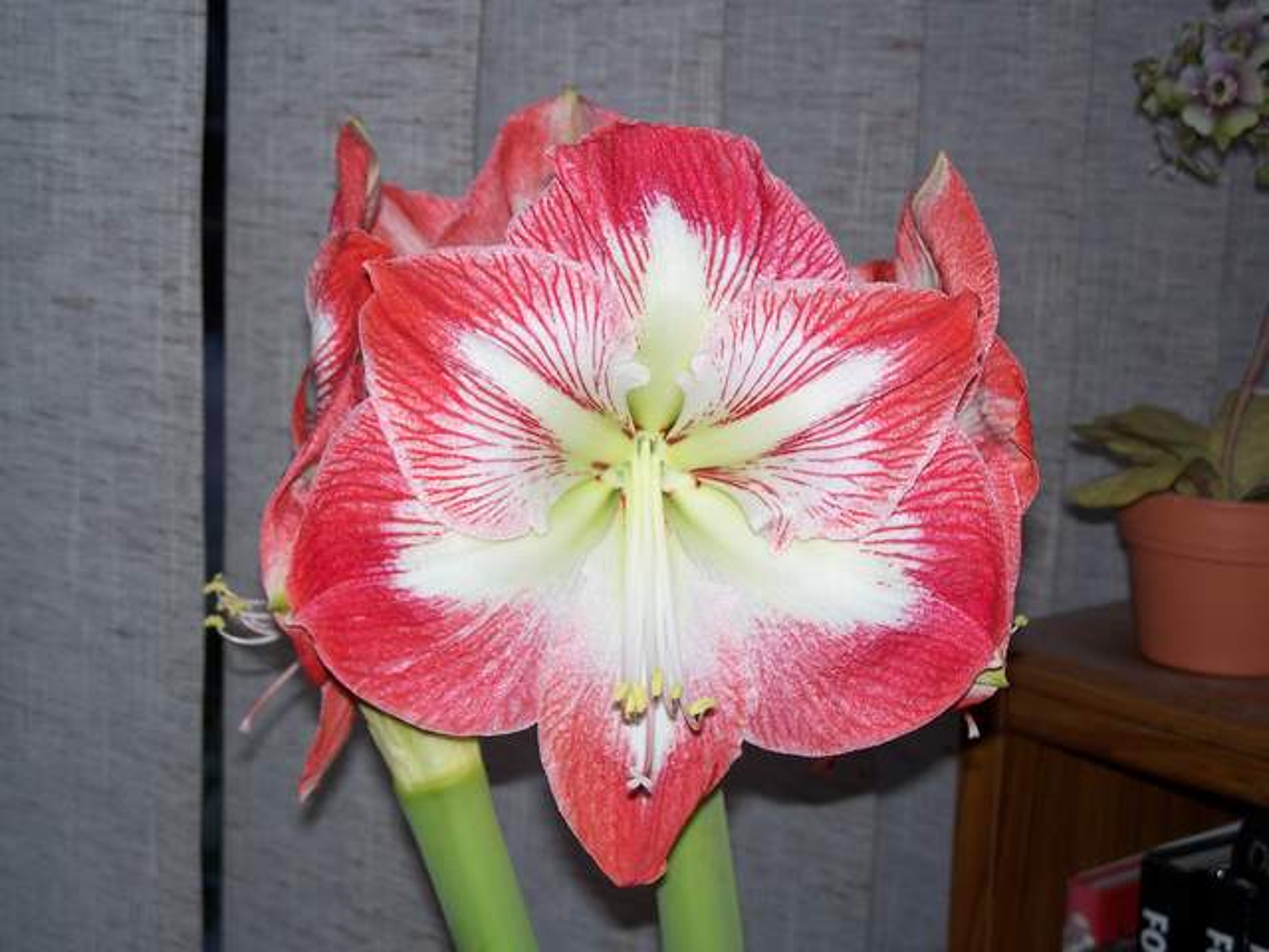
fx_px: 2163
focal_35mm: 59
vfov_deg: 24.8
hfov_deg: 32.7
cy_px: 476
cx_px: 634
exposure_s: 1/100
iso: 80
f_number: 3.2
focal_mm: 12.6
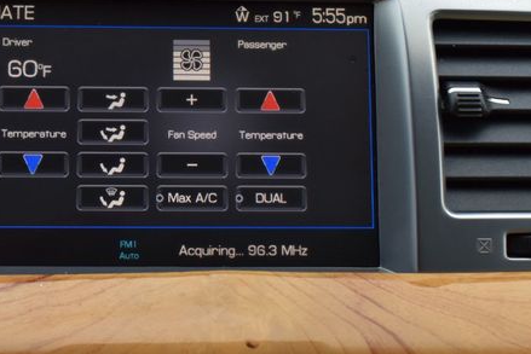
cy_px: 99
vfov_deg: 16.4
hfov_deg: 24.3
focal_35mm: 83
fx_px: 1225
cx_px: 171
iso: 400
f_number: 8
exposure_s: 1/80
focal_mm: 38
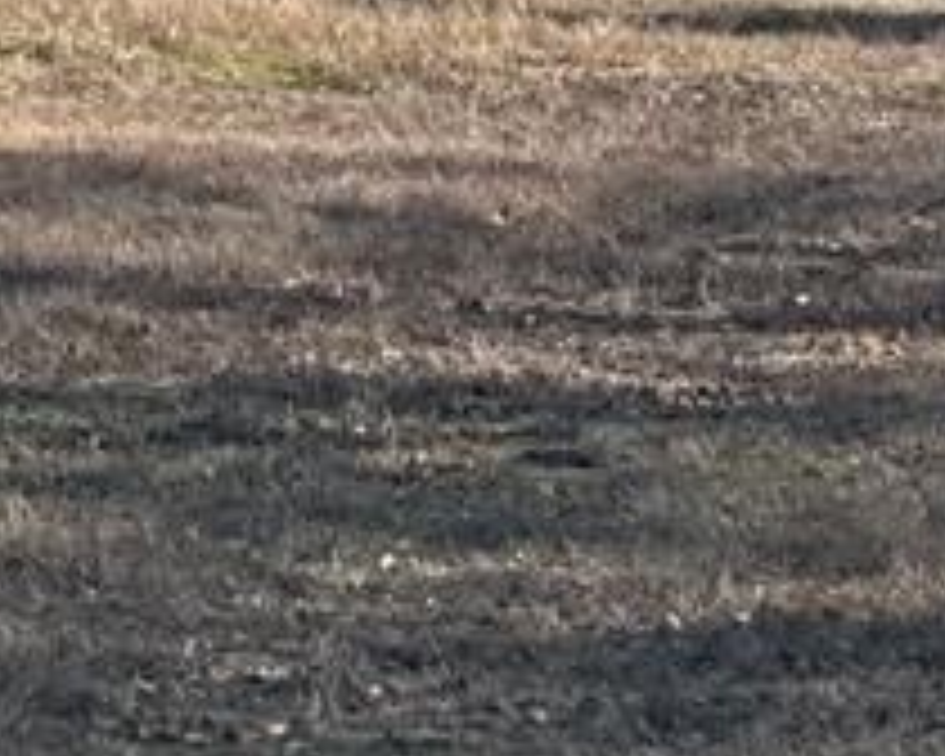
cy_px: -414
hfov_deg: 5.3
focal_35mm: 366
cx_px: 788
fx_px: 10236
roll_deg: -0.8
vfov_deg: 4.2
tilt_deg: +1.7
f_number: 2.8
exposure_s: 1/1085
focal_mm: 9
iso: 32
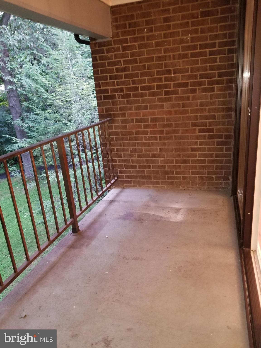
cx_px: 130
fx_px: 261
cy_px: 174
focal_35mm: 26
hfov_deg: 53.1
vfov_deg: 67.3
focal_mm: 4.3
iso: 125
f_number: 1.7
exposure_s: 1/10
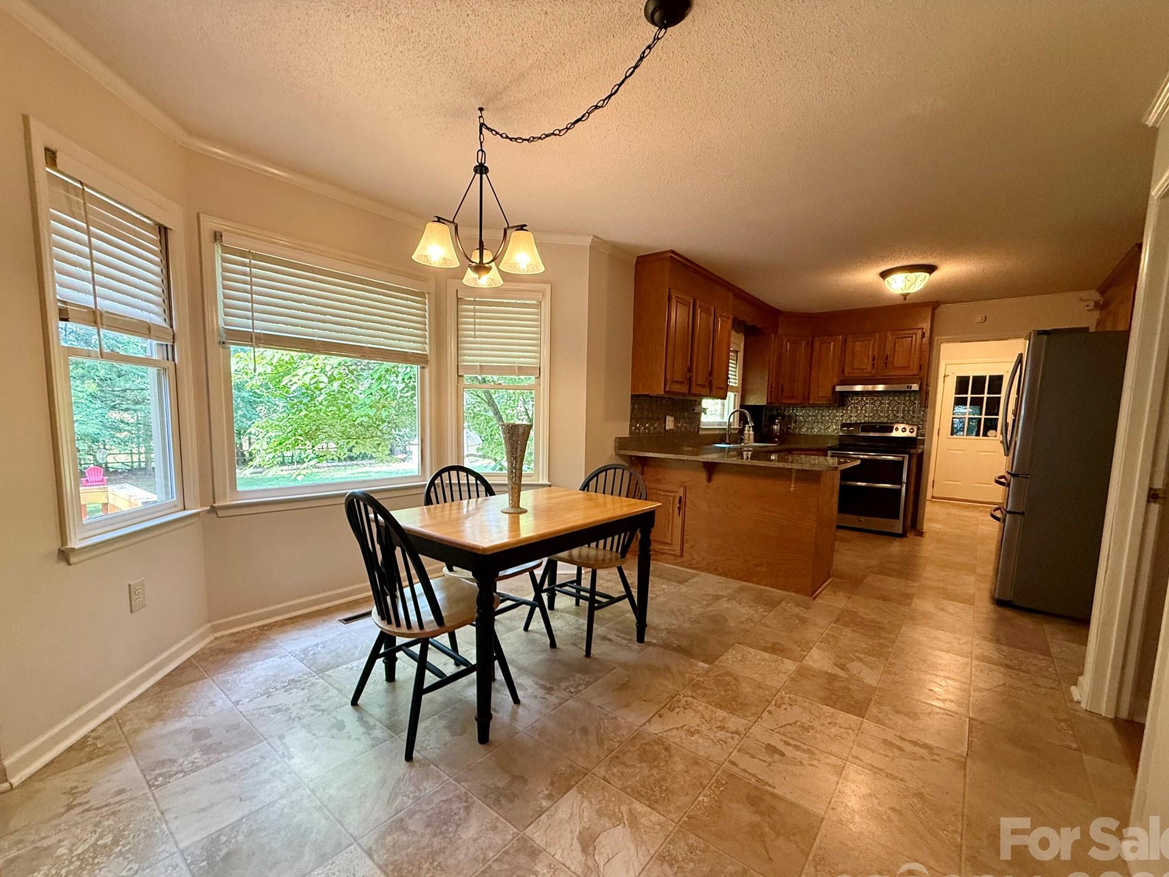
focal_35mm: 15
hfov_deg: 98.1
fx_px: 507
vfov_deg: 81.7
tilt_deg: -5.7
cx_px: 569
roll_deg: -1.0
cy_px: 468
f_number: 2.2
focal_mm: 2.22
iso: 320
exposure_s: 1/83
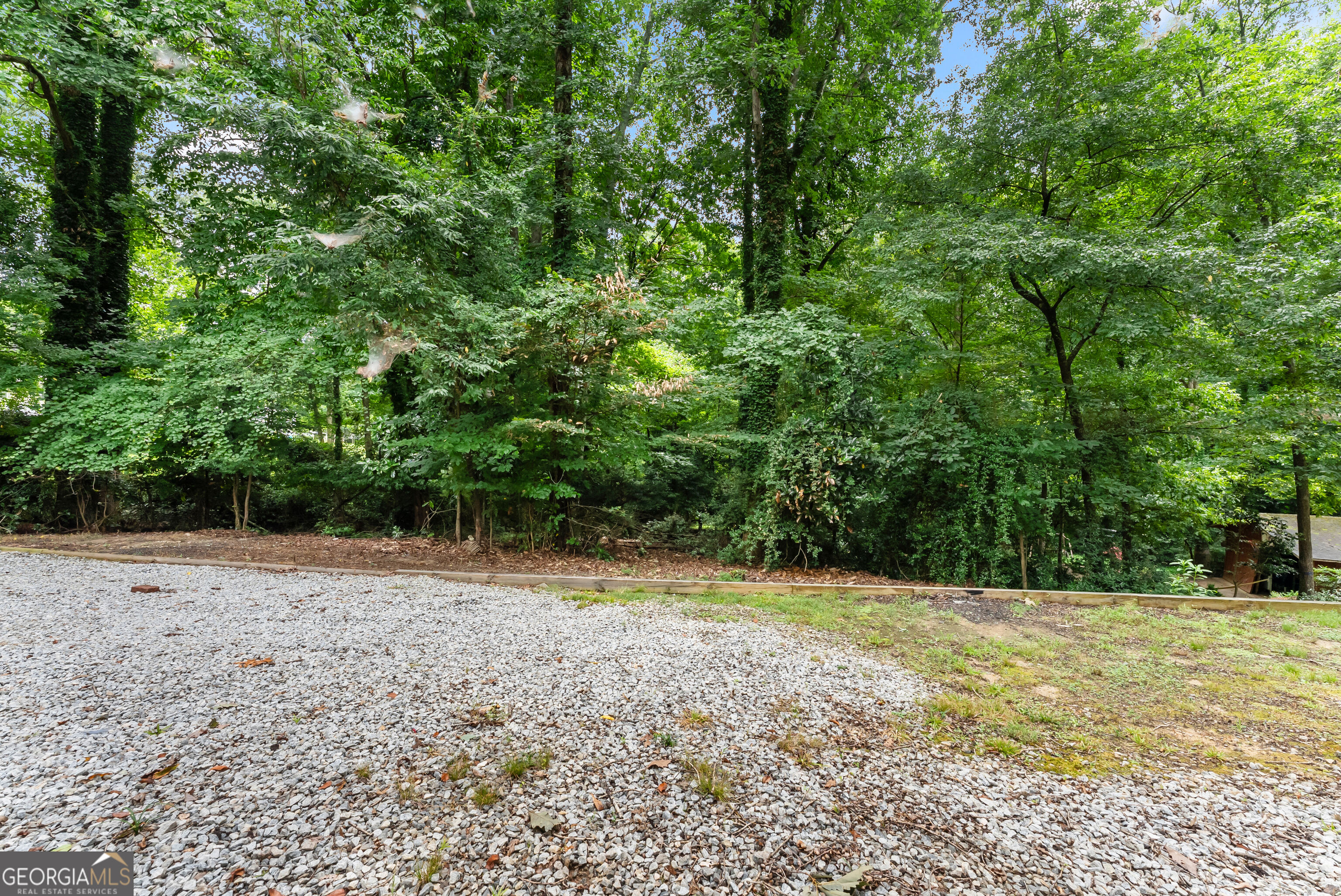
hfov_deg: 104.2
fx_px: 522
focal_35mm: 14
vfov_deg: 81.3
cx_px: 670
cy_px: 448
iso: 800
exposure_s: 1/200
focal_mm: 14
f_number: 9
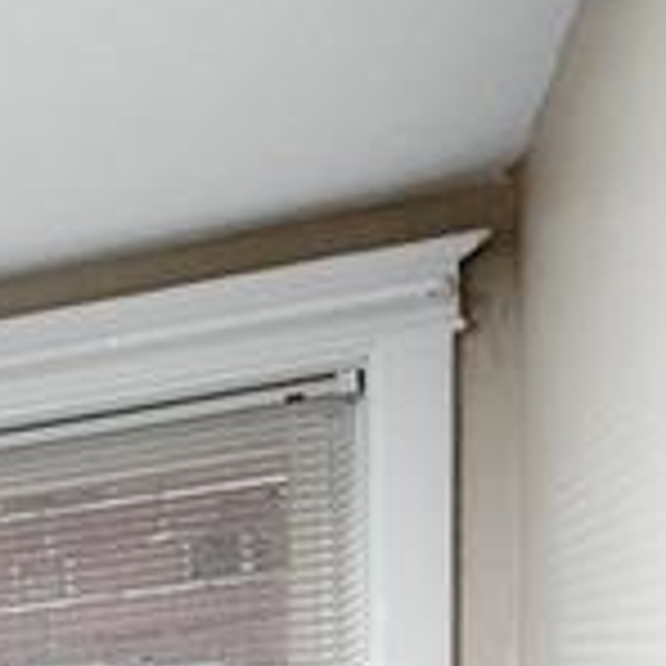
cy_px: 1256
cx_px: -1467
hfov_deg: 10.6
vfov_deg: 15.5
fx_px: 2046
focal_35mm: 94
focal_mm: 8
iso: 400
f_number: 8
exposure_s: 1/2
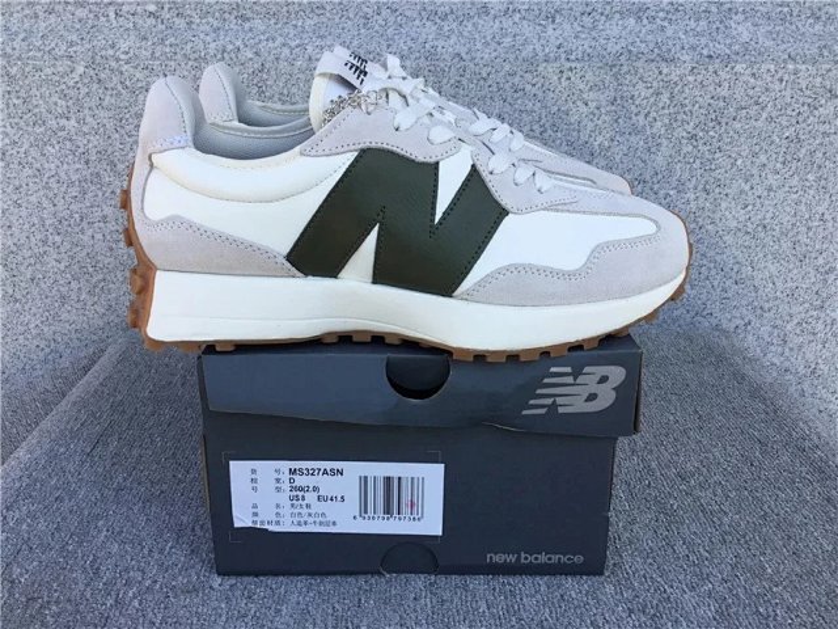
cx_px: 419
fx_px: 750
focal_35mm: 31
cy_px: 314
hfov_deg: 58.4
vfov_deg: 45.4
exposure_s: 1/543
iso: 25
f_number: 2.4
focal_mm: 3.3
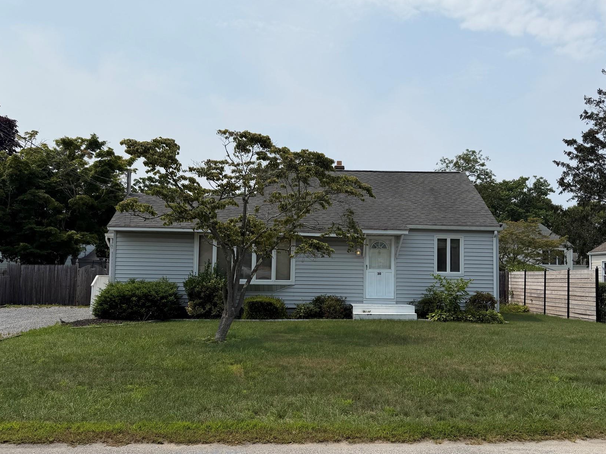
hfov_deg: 59.9
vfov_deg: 46.8
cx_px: 323
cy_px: 246
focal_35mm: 30
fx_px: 525
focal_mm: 6.76
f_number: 1.78
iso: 80
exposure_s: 1/9091
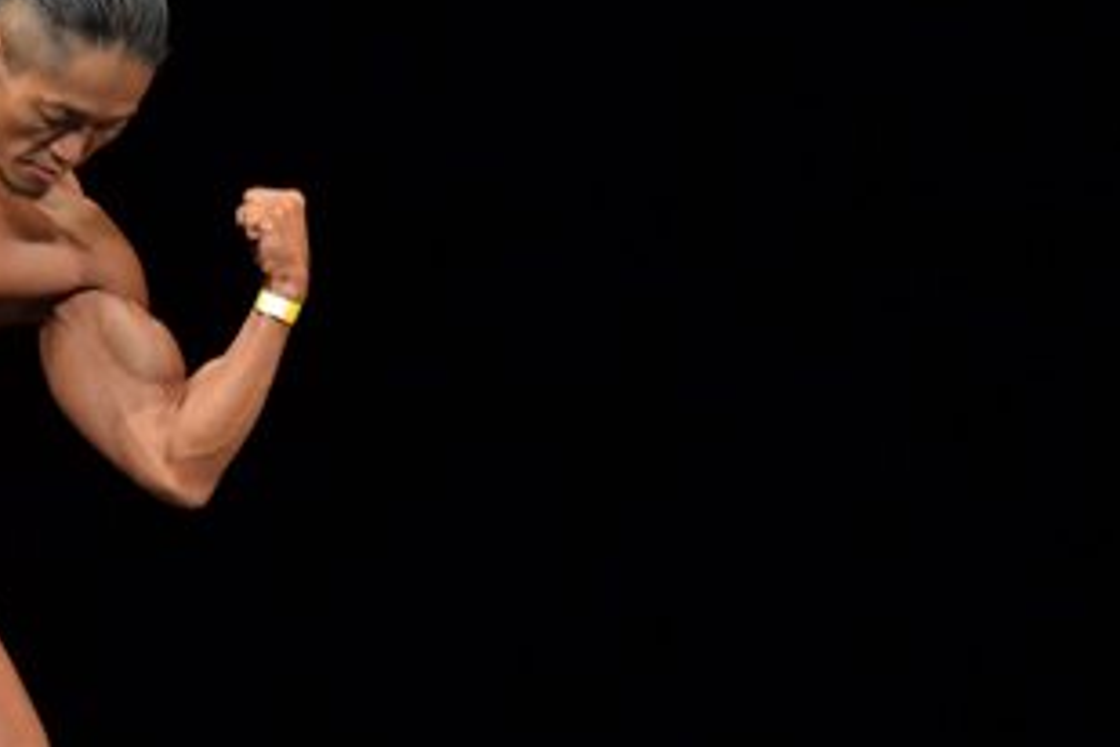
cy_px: 566
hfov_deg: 2.9
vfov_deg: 1.9
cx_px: 227
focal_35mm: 714
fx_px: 22212
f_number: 5.6
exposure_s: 1/400
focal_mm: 190
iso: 3200
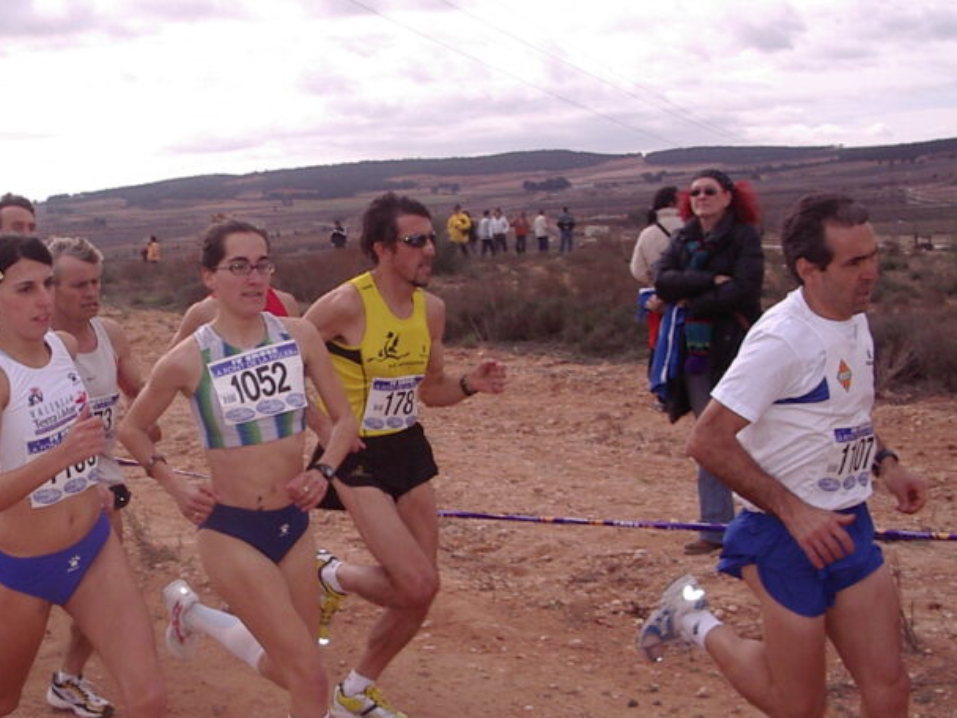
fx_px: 1659
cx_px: 282
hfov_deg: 31.8
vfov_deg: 24.4
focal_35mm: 60
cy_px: 390
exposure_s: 1/320
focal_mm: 5.8
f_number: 4.8
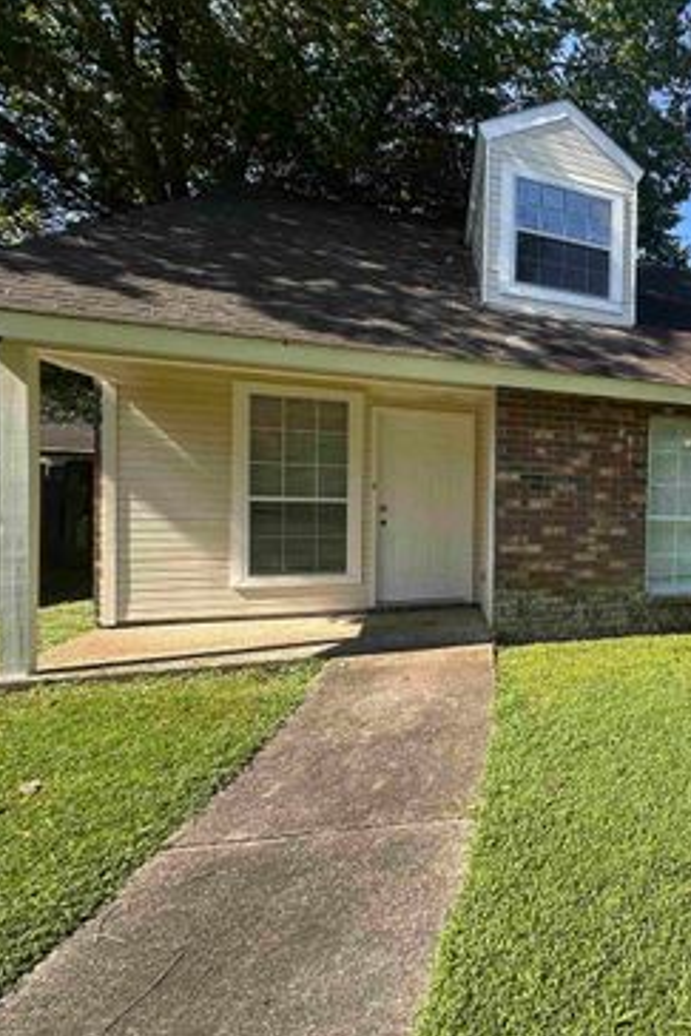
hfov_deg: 49.9
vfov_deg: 83.9
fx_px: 575
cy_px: 508
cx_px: 697
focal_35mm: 20
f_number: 2.2
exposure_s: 1/590
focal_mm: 2.22
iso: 40
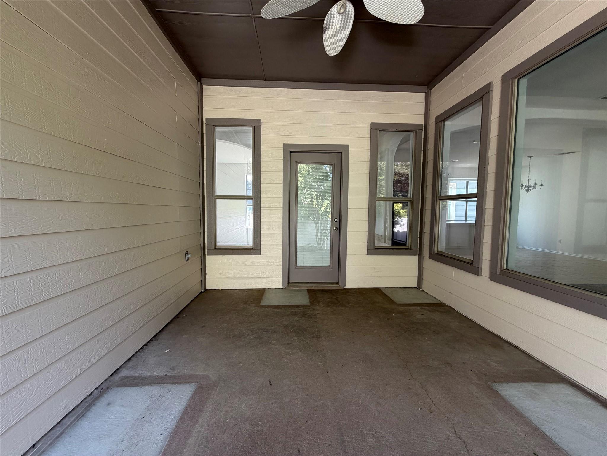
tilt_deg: -4.2
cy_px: 228
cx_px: 304
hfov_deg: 102.1
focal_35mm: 14
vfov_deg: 85.7
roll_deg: -0.5
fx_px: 245
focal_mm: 2.22
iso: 160
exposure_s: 1/121
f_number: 2.2
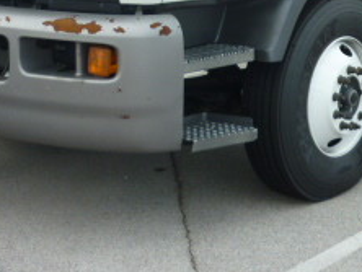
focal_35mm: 95
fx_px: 995
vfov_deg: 14.7
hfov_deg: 20.2
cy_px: -116
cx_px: 331
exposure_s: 1/500
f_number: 2.8
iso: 80
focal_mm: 5.5
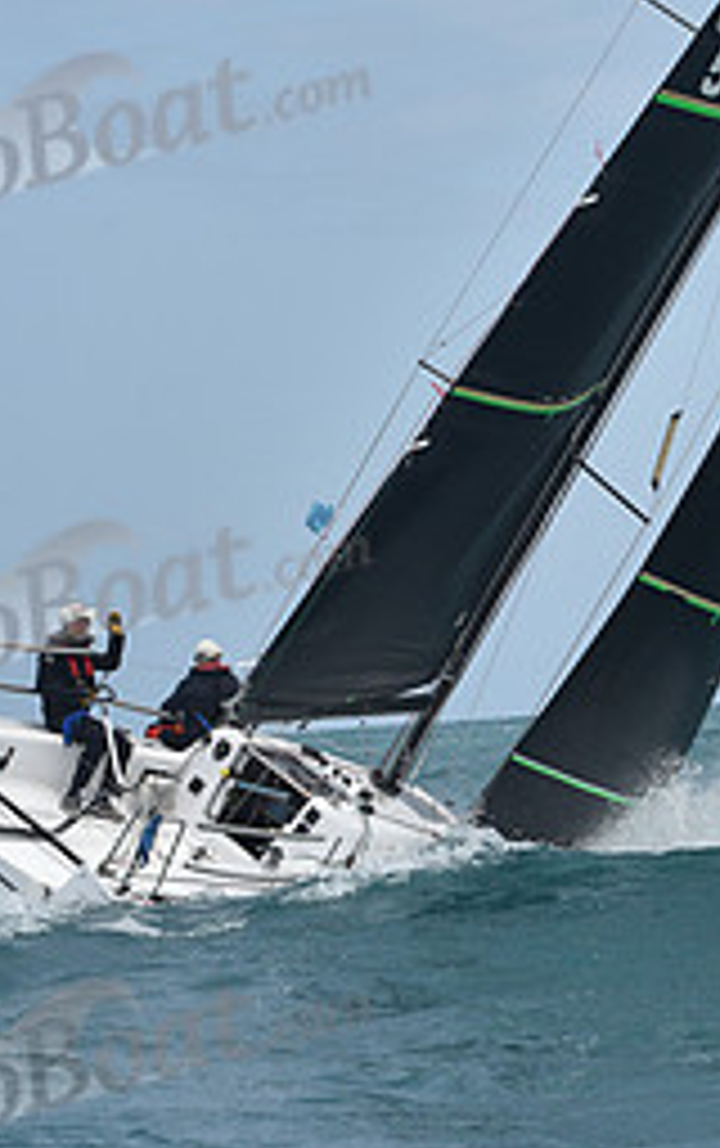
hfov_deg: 8.1
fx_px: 5072
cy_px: 320
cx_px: 605
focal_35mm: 162
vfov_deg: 12.9
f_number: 10
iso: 250
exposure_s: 1/800
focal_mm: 70
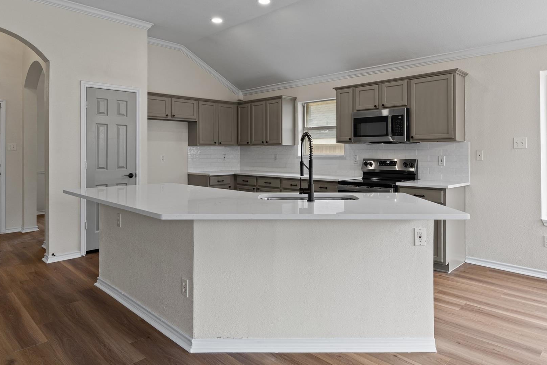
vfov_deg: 53.0
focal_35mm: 24
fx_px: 365
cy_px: 159
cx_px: 292
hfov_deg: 73.6
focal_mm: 19
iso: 400
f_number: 10
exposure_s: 1/1.25
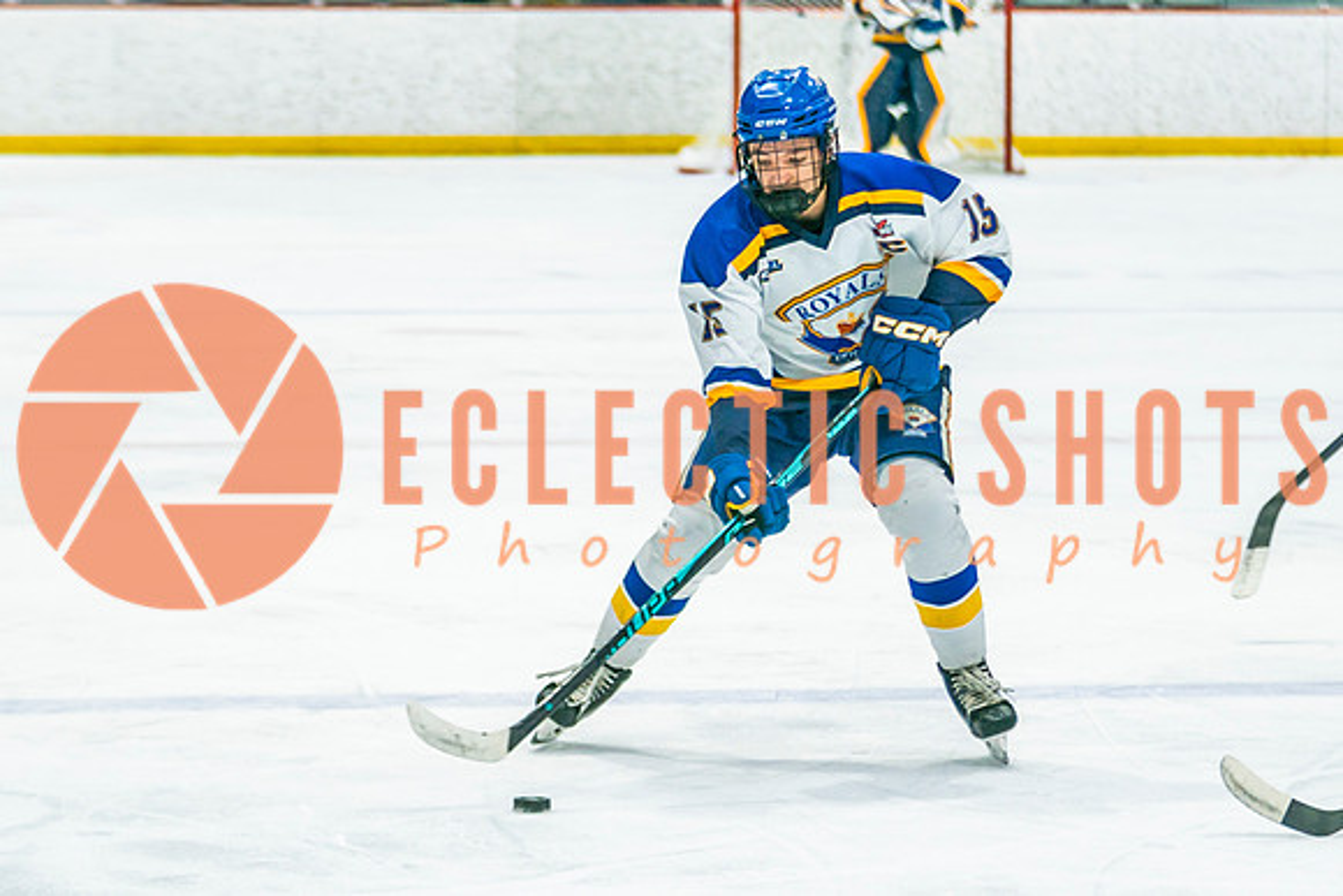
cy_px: 508
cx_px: 501
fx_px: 8032
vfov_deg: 6.4
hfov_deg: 9.6
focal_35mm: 215
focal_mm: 95
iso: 320
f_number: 2.8
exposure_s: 1/640
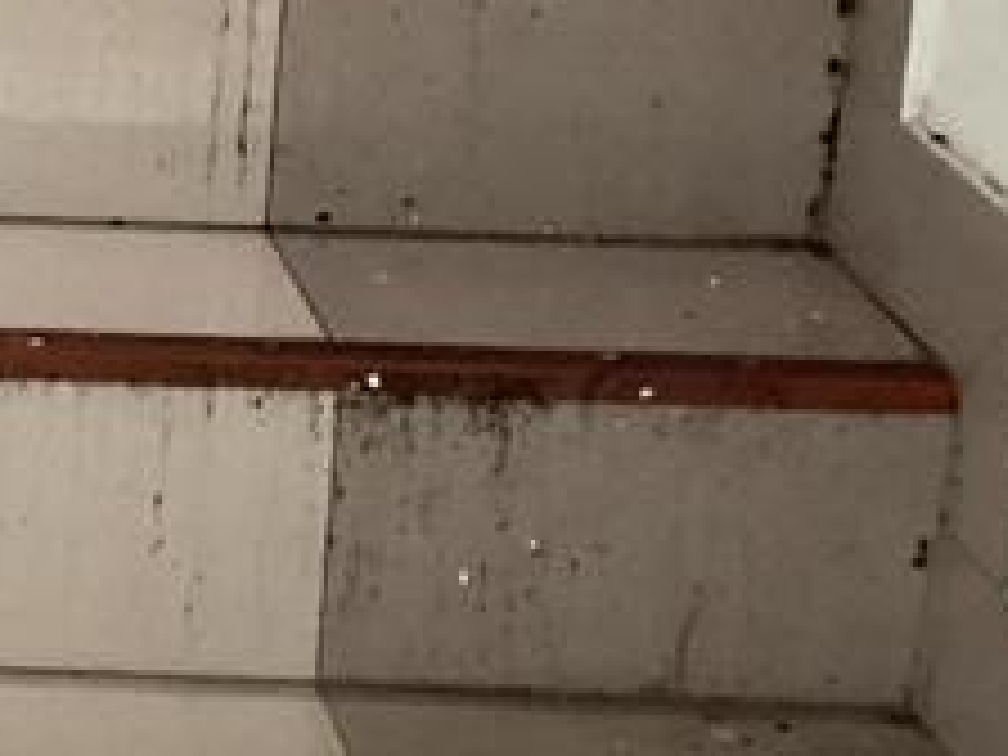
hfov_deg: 11.6
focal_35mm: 159
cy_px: 63
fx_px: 4630
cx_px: -776
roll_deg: -1.5
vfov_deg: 9.3
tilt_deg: -13.7
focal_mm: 3.3
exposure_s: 1/30
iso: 500
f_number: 2.4
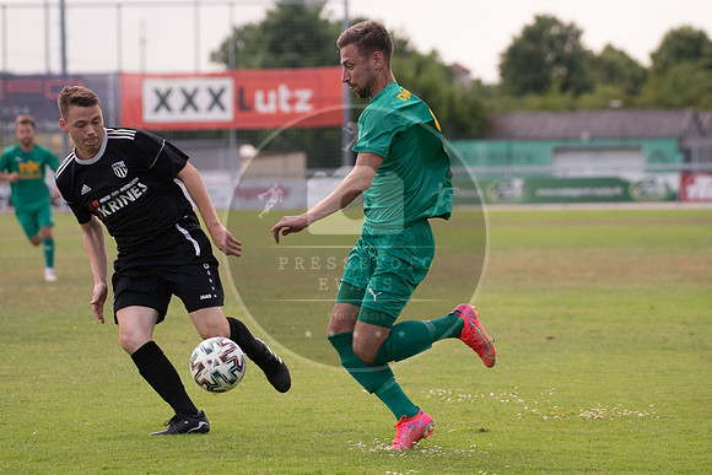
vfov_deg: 6.9
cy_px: 238
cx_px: 356
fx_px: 3956
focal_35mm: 200
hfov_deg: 10.3
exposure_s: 1/1600
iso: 1250
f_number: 5.6
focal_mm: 200
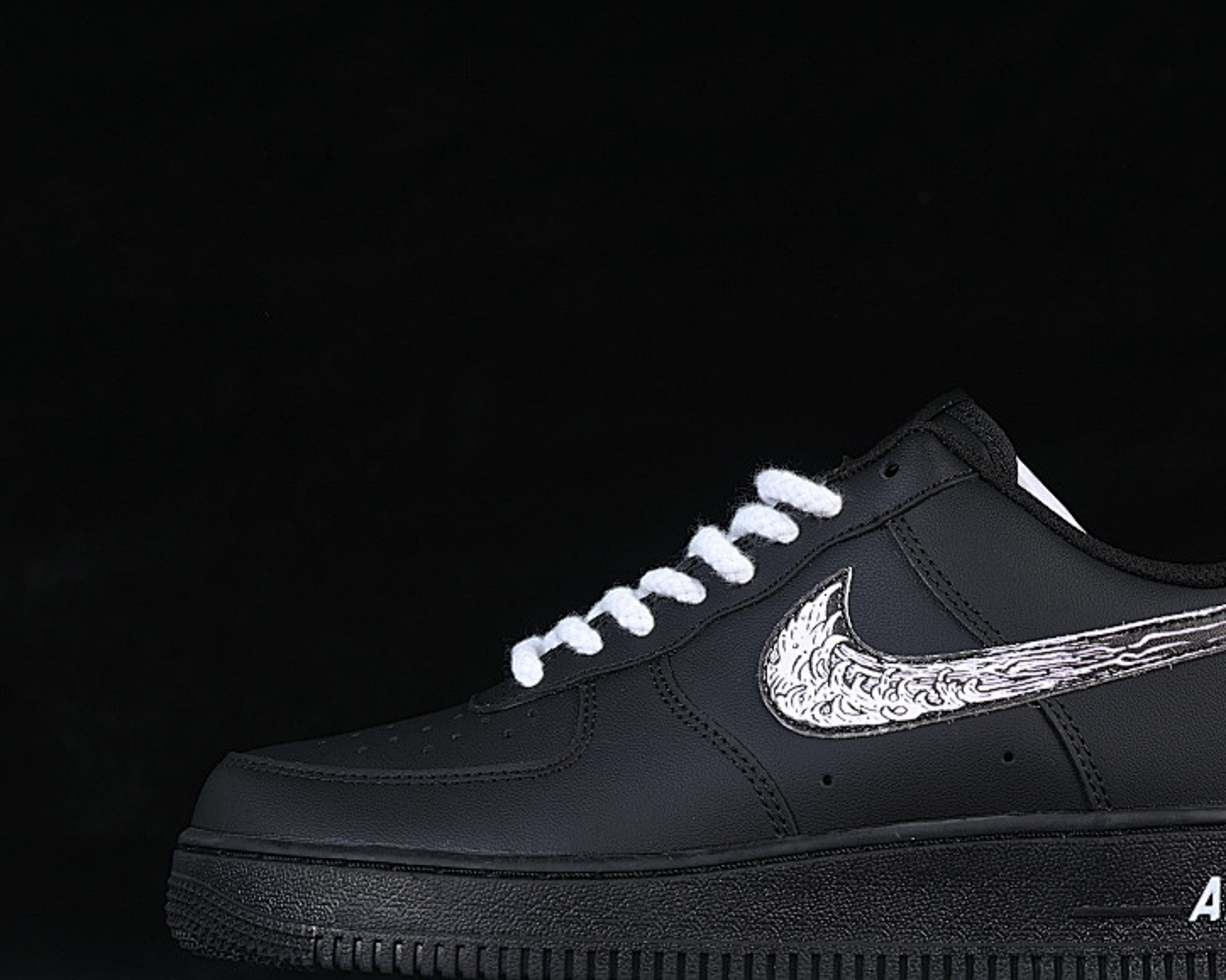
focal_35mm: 105
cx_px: 791
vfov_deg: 14.7
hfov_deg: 18.2
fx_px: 3809
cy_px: 606
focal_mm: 50
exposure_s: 1/60
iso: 160
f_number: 6.3
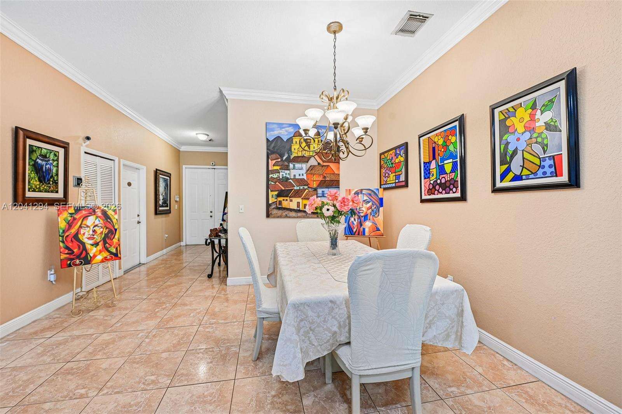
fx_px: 242
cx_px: 311
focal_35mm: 14
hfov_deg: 104.3
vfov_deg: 81.2
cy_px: 207
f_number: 6.3
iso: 200
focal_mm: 14
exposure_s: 1/13
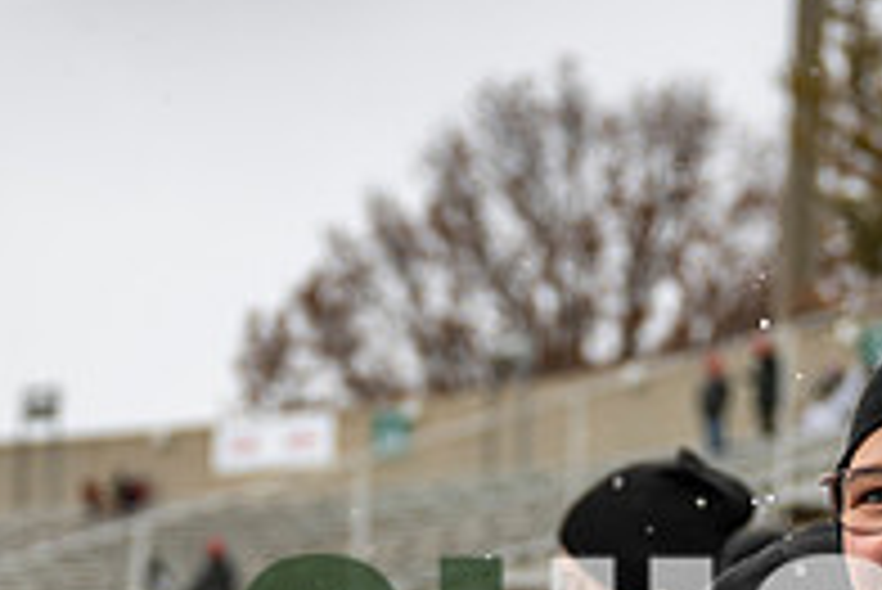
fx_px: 3334
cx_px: 576
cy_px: 768
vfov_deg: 9.9
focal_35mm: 136
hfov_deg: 15.0
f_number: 2.8
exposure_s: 1/500
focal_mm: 46
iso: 160
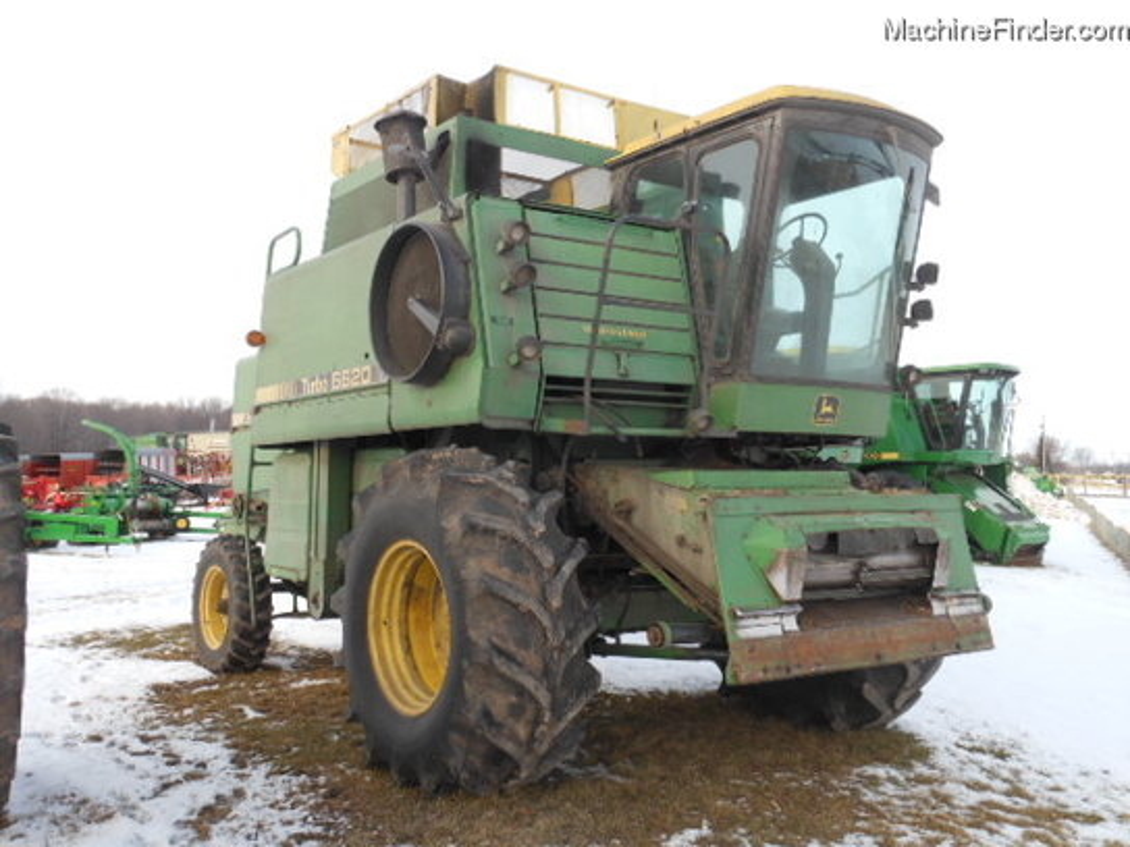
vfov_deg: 42.9
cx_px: 565
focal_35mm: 33
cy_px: 424
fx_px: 1077
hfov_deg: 55.4
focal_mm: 5.9
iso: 80
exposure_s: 1/160
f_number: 4
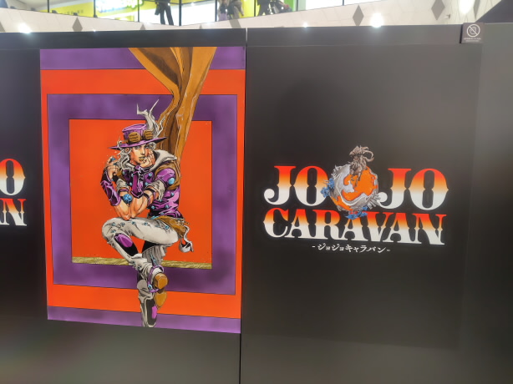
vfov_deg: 58.8
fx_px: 341
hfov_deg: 73.9
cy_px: 192
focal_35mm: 23
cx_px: 256
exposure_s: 1/60
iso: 472
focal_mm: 5.6
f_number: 1.9
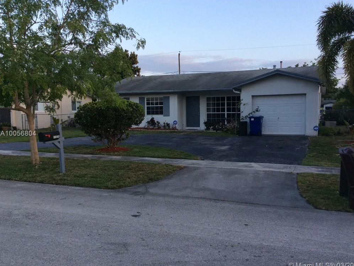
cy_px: 134
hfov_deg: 55.3
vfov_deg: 43.0
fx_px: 338
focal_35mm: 33
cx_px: 182
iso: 32
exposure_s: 1/156
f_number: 2.4
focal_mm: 3.3
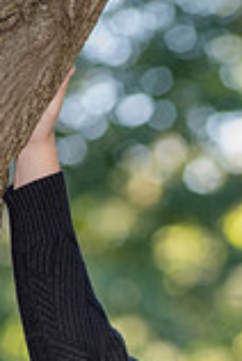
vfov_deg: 4.2
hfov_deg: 2.9
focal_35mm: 483
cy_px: 434
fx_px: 4849
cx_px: 322
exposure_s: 1/250
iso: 800
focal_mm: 170
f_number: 4.5
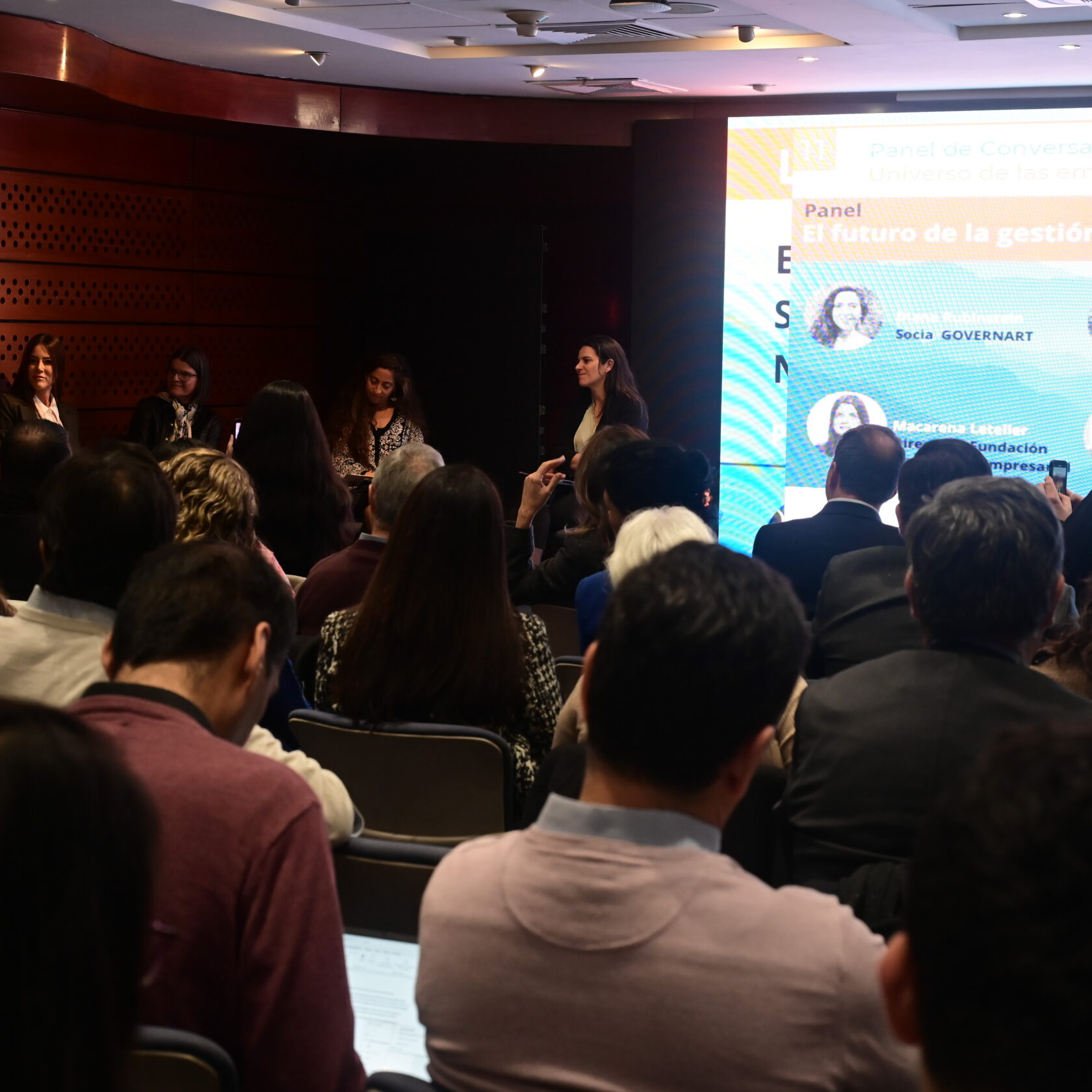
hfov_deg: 26.1
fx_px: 2356
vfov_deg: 26.1
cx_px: 504
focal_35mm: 66
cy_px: 545
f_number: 7.1
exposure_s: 1/40
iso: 2500
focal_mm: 51
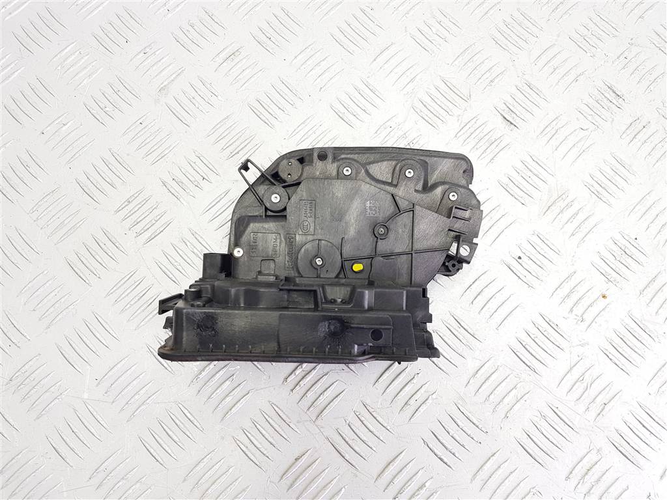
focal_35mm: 26
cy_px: 250
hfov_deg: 67.3
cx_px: 334
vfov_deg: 53.1
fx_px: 501
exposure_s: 1/50
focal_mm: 4.2
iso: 64
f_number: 1.7
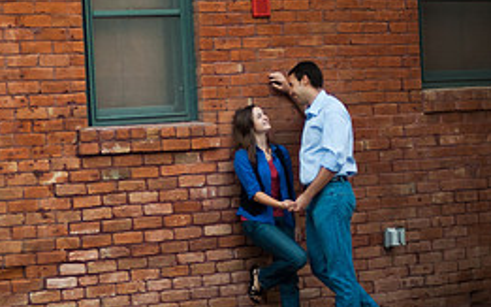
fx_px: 1512
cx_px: 85
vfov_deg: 11.6
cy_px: 173
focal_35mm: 113
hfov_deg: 18.2
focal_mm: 50
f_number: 1.4
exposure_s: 1/200
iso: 1600
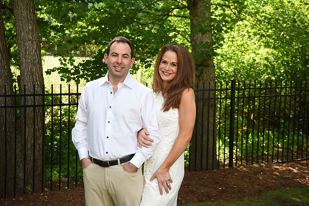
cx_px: 154
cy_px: 103
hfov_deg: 36.2
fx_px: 472
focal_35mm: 55
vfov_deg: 24.6
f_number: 5.6
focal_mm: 55
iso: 400
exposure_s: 1/250
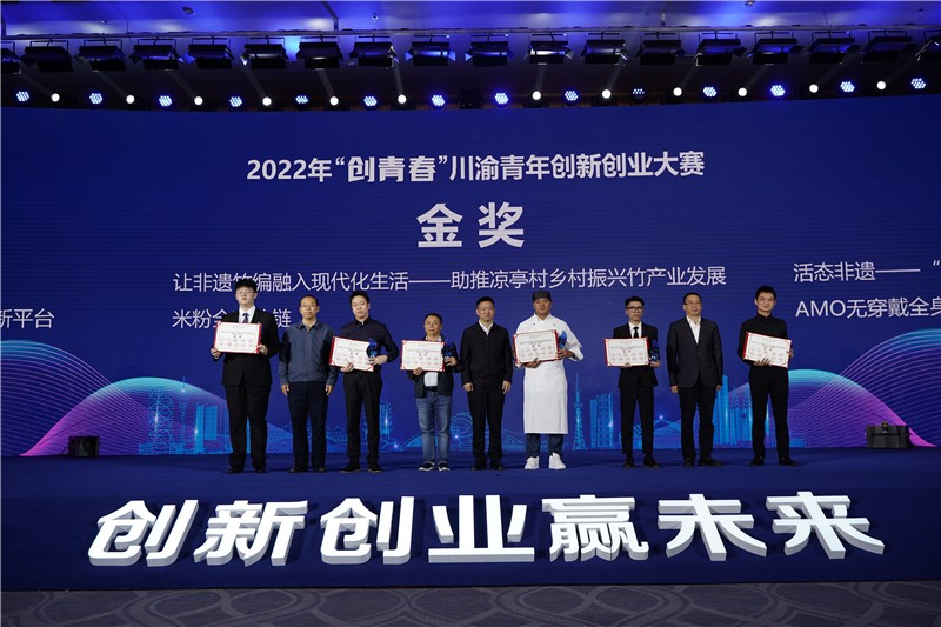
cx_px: 470
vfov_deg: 37.8
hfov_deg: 54.4
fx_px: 915
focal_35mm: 35
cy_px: 314
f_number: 3.5
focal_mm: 35
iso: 160
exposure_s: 1/160
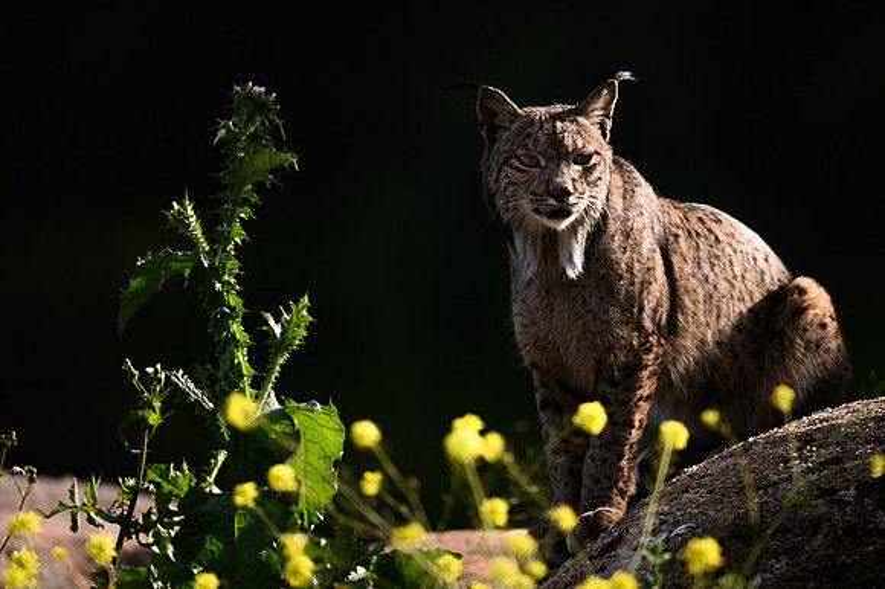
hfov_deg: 3.0
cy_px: 231
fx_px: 16709
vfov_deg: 2.0
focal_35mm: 680
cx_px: 537
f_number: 4
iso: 280
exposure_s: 1/2000
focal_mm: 560
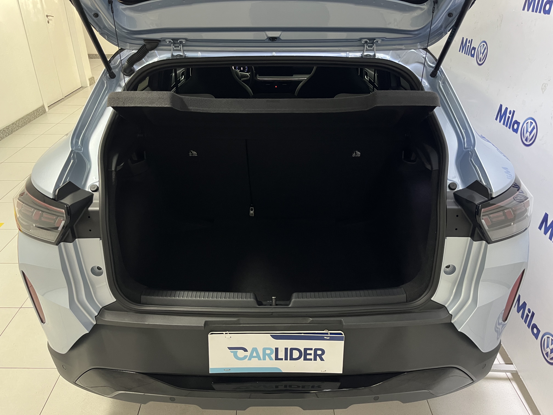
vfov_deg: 53.1
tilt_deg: -28.2
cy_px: 208
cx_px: 276
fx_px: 415
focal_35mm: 26
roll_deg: -0.3
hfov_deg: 67.3
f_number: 1.6
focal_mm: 5.1
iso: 400
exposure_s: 1/40
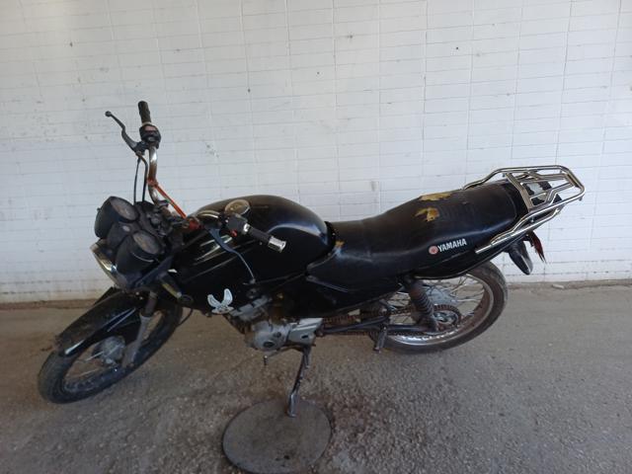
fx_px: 456
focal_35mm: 25
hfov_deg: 69.4
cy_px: 237
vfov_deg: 54.9
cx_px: 316
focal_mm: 4.65
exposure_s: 1/100
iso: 64
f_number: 1.8
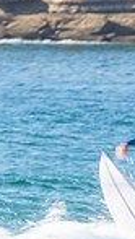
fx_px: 15756
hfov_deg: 0.5
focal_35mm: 2483
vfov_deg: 0.9
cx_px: -242
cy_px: 240
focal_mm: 400
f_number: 18
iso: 100
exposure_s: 1/30
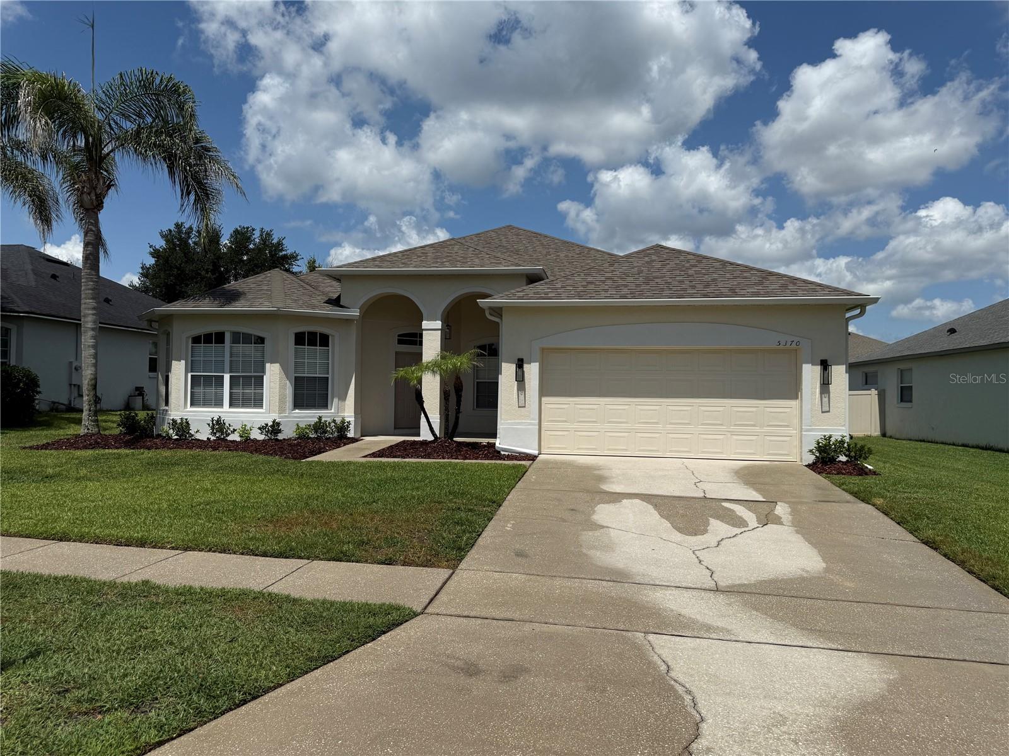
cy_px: 378
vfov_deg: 56.8
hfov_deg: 71.6
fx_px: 700
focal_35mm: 24
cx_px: 504
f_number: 1.78
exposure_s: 1/9091
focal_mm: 6.76
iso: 80
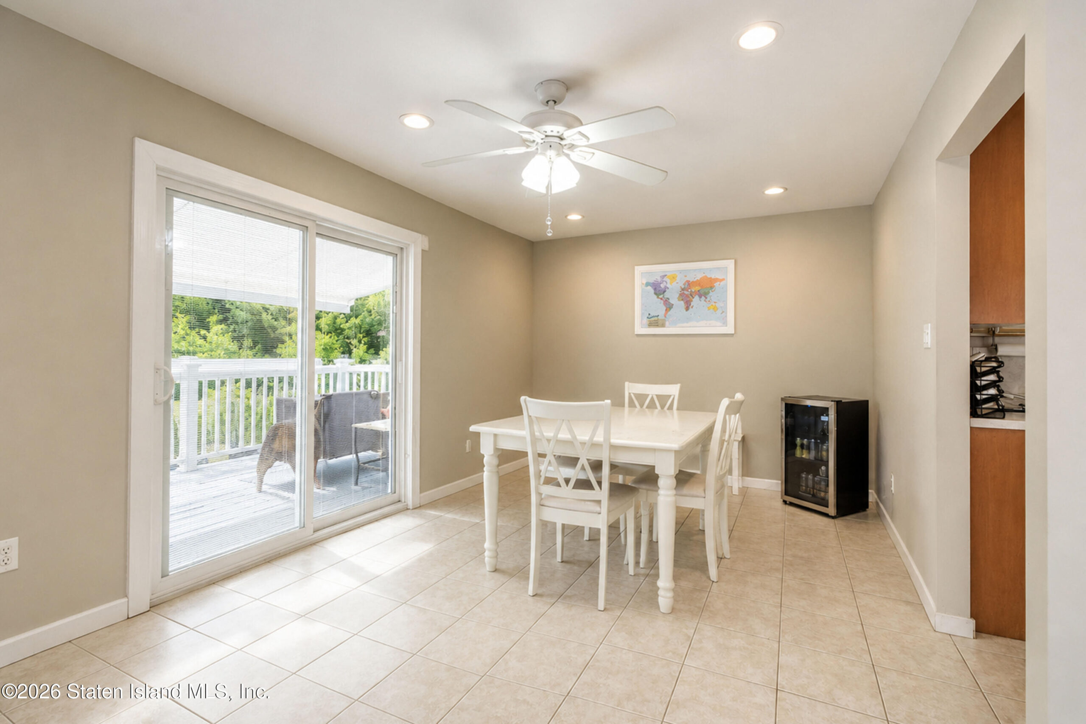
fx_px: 452
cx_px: 543
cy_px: 362
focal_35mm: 15
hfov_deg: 100.4
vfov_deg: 77.3
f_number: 9
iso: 1600
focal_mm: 10
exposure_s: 1/60
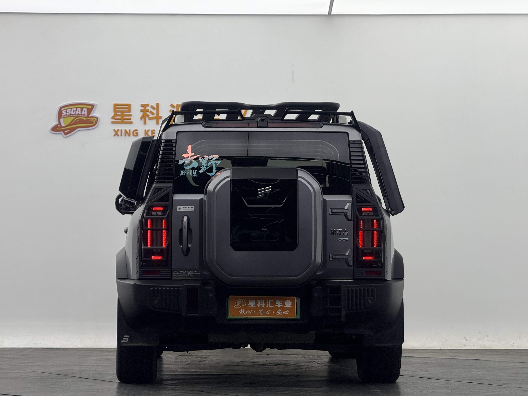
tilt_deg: +1.9
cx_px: 264
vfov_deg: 12.3
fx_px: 1830
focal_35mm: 120
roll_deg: -0.4
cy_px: 198
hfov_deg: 16.4
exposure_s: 1/100
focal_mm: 15.66
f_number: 2.8
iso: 64
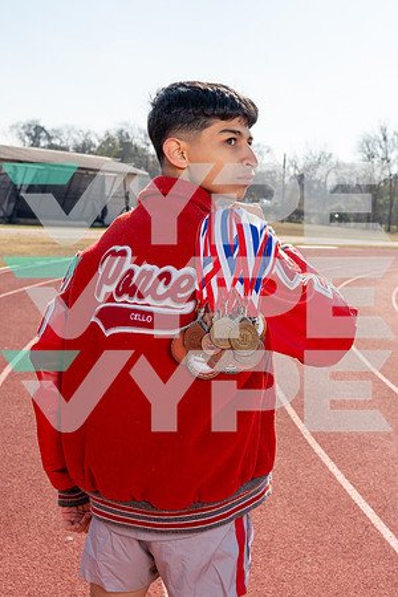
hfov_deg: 27.0
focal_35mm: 50
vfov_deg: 39.6
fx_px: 829
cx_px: 199
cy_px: 298
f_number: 9
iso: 125
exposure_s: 1/200
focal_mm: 50
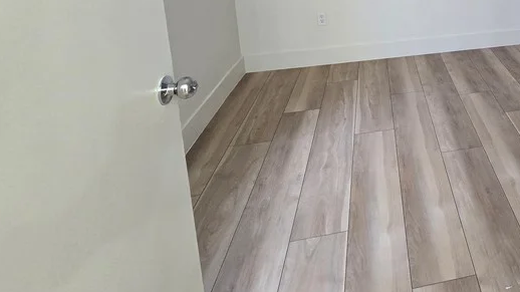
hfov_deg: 58.3
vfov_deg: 35.3
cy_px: -32
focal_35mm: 28
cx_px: 467
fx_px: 386
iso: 500
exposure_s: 1/60
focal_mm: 2.2
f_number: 2.2
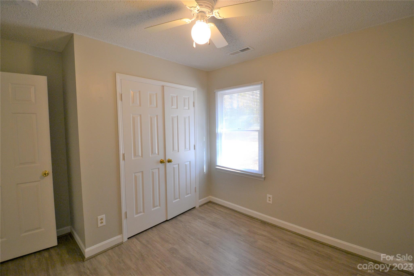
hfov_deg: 100.4
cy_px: 138
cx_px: 207
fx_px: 172
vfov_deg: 77.3
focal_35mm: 15
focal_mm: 10
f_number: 3.5
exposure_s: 1/60
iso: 560
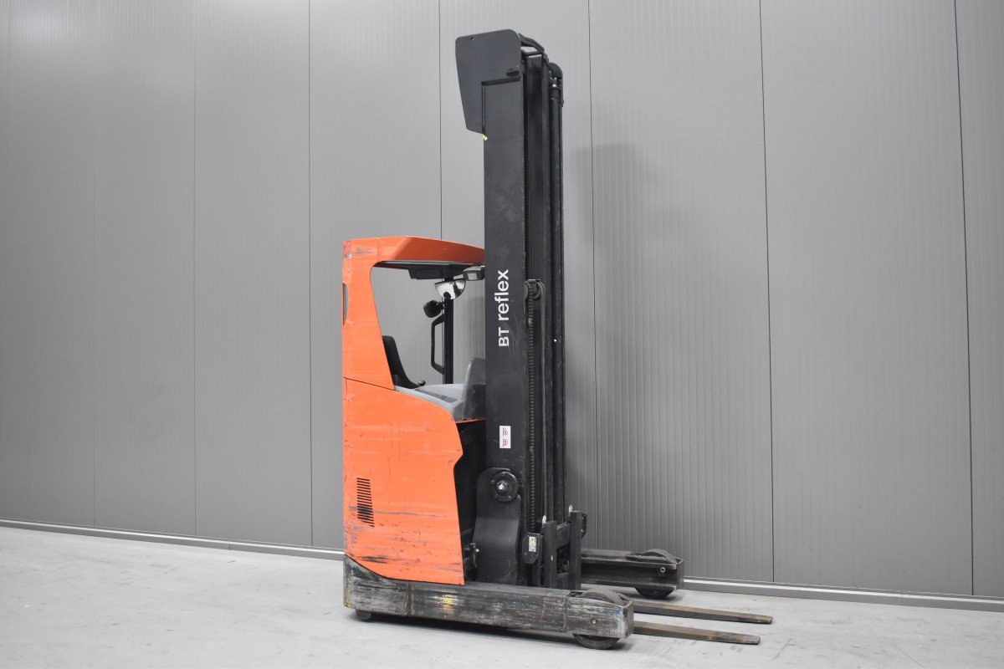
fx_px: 962
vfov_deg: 38.4
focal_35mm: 34
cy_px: 334
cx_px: 502
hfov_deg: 55.1
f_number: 4
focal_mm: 23
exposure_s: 1/60
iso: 1600
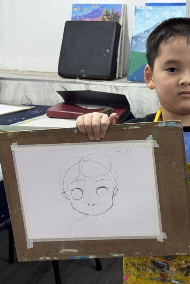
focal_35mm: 67
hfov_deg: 19.7
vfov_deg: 30.1
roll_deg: +0.0
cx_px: 190
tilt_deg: -14.8
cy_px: 141
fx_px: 530
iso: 125
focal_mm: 6.76
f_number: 1.78
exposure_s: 1/100
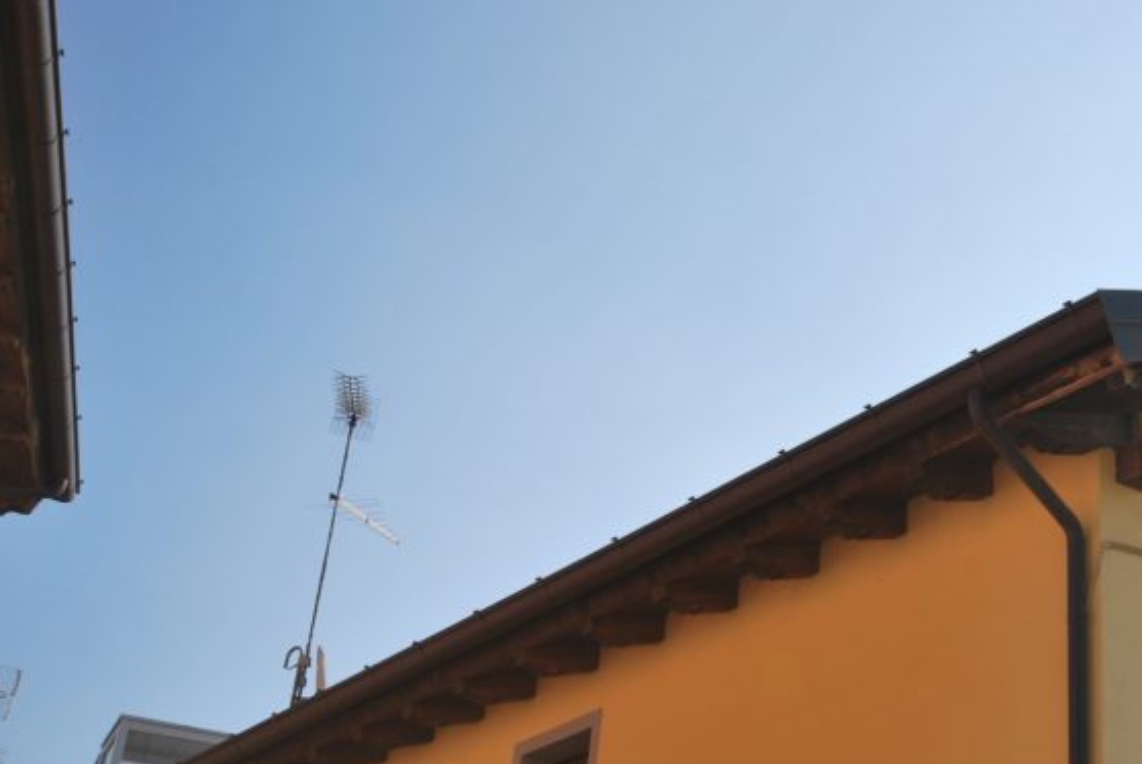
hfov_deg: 34.3
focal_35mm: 55
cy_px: 603
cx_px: 1015
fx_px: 1747
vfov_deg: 24.3
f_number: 8
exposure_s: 1/250
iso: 100
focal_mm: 20
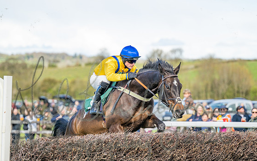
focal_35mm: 148
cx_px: 129
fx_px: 1037
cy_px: 91
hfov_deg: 14.1
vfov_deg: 8.9
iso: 200
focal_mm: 120
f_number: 2.8
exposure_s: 1/1600
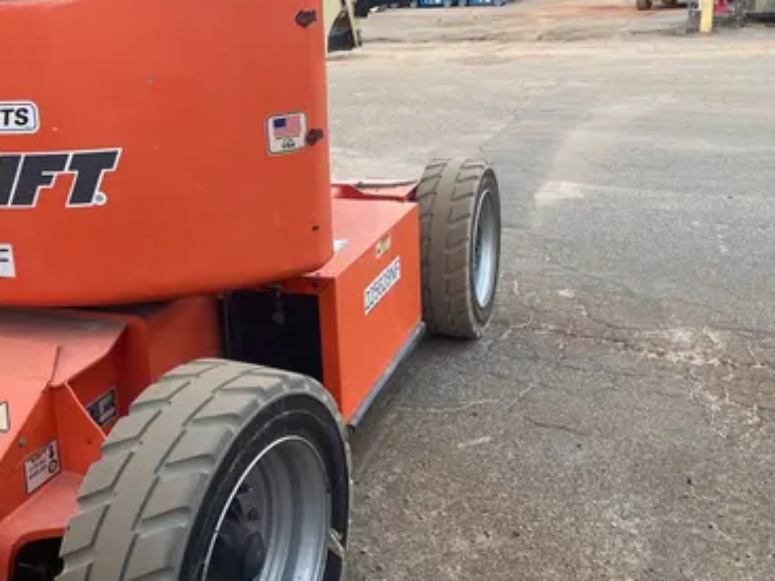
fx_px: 873
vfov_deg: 36.5
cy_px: 202
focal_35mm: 39
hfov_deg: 47.6
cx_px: 304
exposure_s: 1/121
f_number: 1.6
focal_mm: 4.2
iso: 50
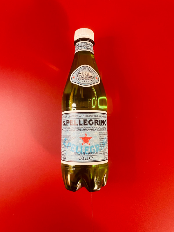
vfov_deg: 67.3
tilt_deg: -83.6
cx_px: 87
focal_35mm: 26
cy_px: 116
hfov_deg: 53.1
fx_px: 174
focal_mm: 4.2
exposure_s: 1/36
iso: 400
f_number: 1.6
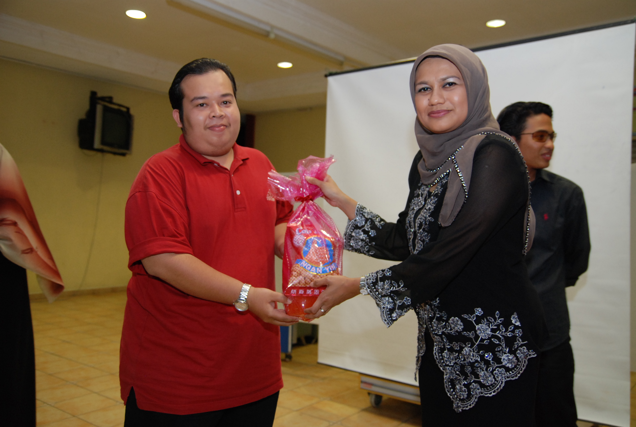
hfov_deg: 57.1
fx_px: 584
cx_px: 318
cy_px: 214
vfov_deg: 40.1
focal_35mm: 33
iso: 500
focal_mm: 22
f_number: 2.8
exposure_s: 1/60
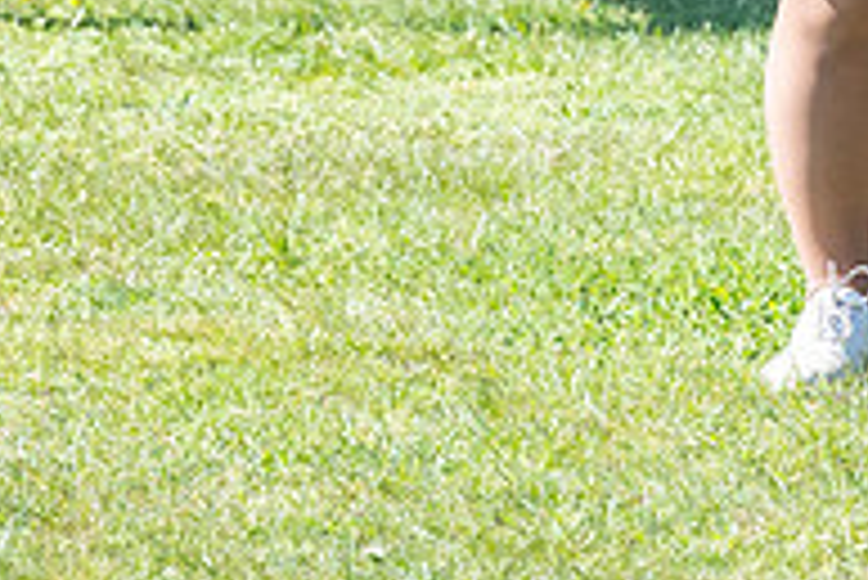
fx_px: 14574
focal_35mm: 604
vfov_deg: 2.3
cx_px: 951
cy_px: -378
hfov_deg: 3.4
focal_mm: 173
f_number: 6.3
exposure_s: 1/2000
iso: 1600
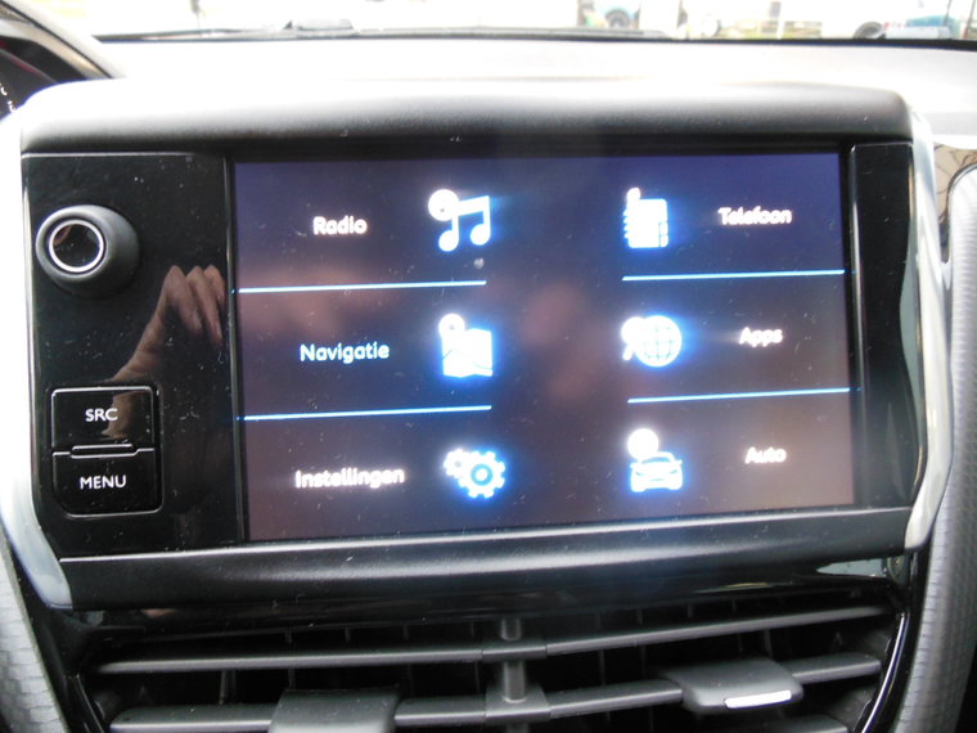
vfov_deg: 54.9
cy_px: 366
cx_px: 488
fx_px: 706
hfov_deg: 69.4
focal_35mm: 25
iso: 400
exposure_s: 1/13
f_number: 3.2
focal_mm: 4.5
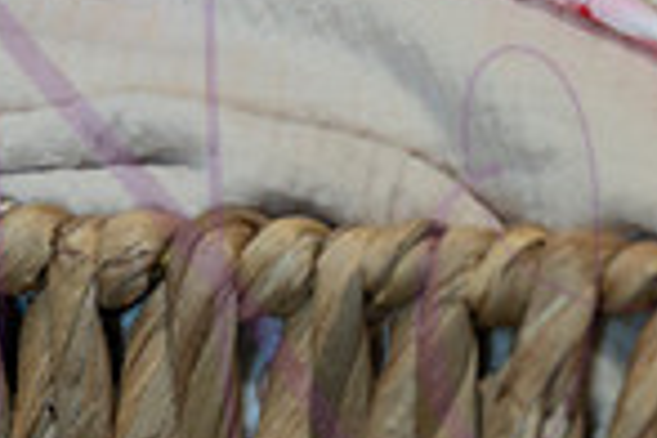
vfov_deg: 5.3
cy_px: -153
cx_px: 630
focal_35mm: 259
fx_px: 4726
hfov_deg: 7.9
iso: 3200
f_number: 4.5
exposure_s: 1/320
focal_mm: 63
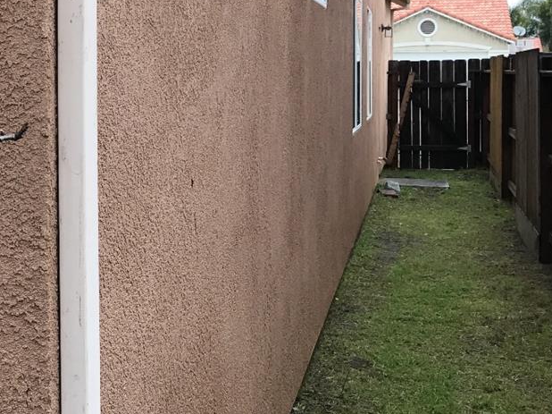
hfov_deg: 26.8
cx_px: -16
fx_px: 1084
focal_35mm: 68
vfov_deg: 21.4
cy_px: 105
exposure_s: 1/259
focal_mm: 3.99
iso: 20
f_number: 1.8
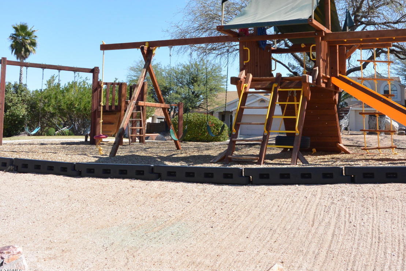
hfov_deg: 44.8
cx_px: 270
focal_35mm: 43
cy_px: 96
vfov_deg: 31.0
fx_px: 485
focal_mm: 11.8
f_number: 5
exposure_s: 1/800
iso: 160
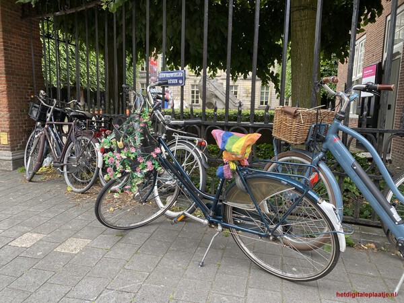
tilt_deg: -7.6
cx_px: 202
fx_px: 303
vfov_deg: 53.1
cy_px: 152
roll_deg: -2.3
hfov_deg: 67.3
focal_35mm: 26
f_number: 1.8
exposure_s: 1/123
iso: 32
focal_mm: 4.25
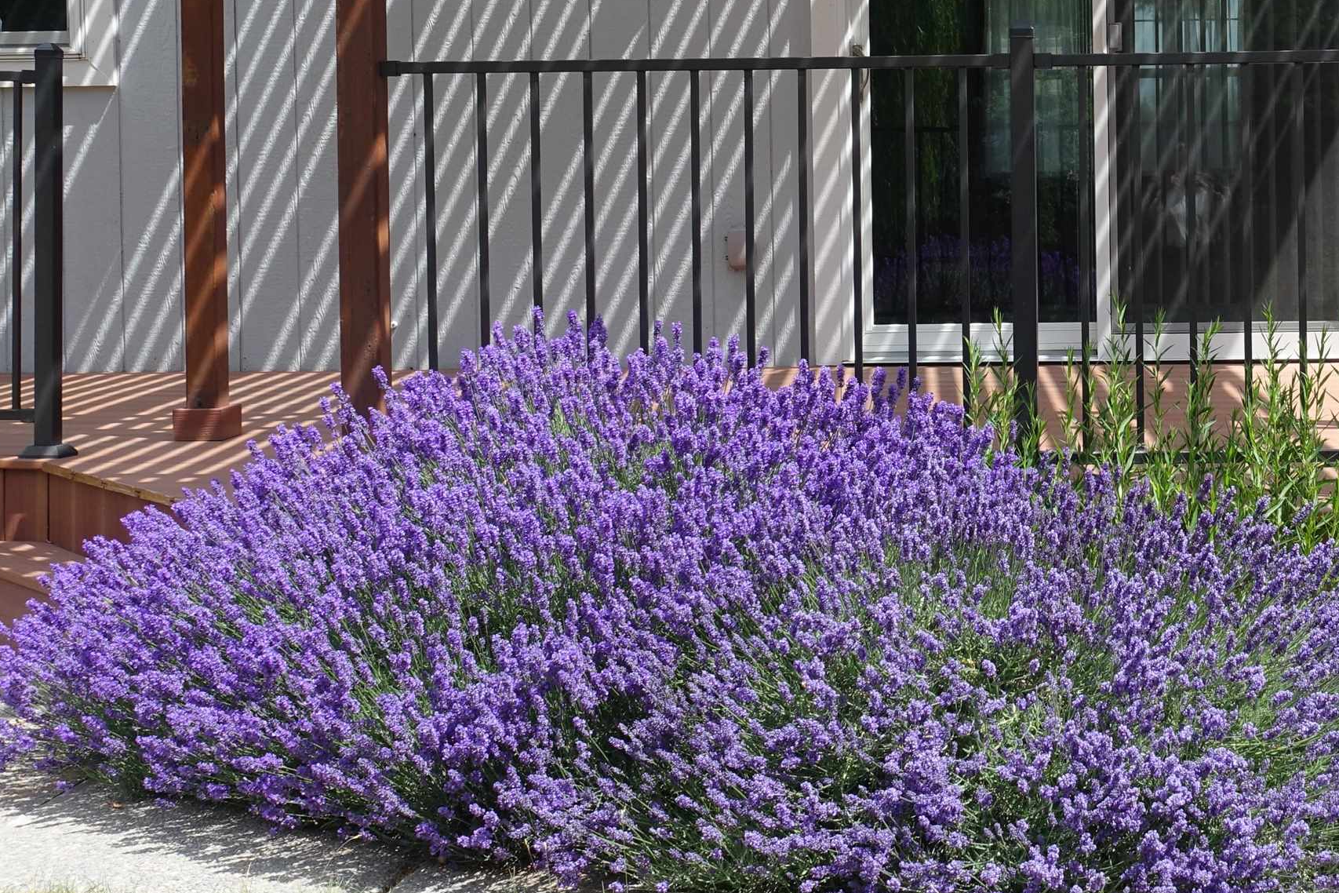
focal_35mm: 63
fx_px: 2343
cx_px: 1079
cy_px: 208
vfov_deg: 21.4
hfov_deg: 31.1
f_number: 5.6
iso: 125
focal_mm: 12.81
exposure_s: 1/250
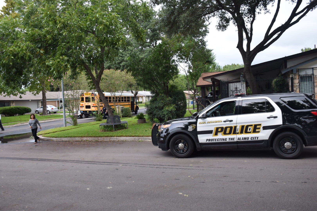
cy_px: 106
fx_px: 264
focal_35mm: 30
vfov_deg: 43.6
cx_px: 158
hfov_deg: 61.9
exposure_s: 1/160
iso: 400
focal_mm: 20
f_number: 6.3
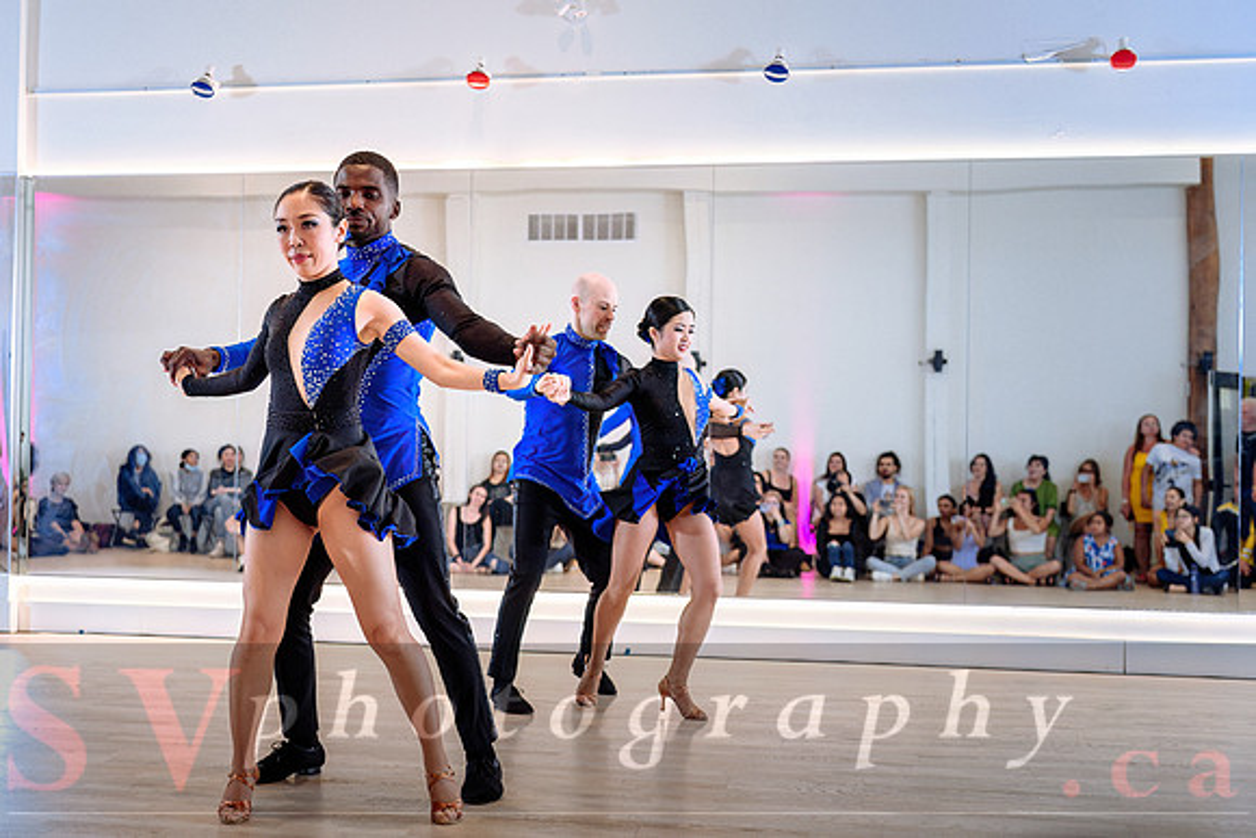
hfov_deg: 43.5
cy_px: 446
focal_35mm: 45
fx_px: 1572
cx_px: 556
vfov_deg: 29.8
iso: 1600
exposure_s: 1/250
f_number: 2.8
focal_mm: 40
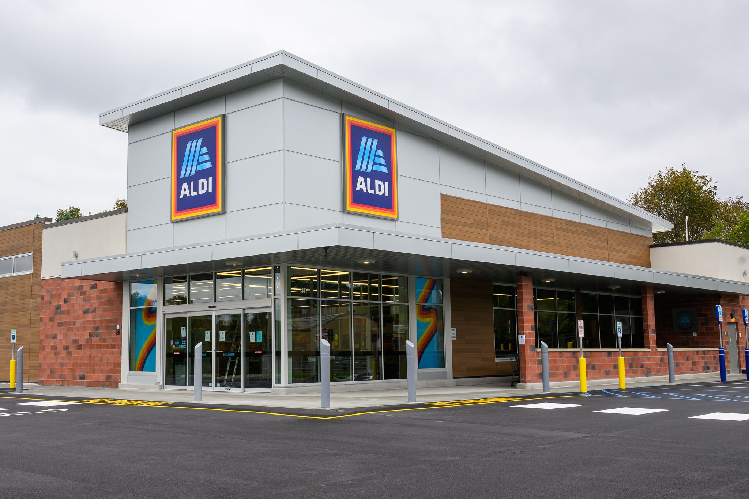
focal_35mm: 43
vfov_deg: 31.5
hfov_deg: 45.6
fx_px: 886
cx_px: 299
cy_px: 248
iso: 64
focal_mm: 29.5
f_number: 9
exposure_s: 1/100
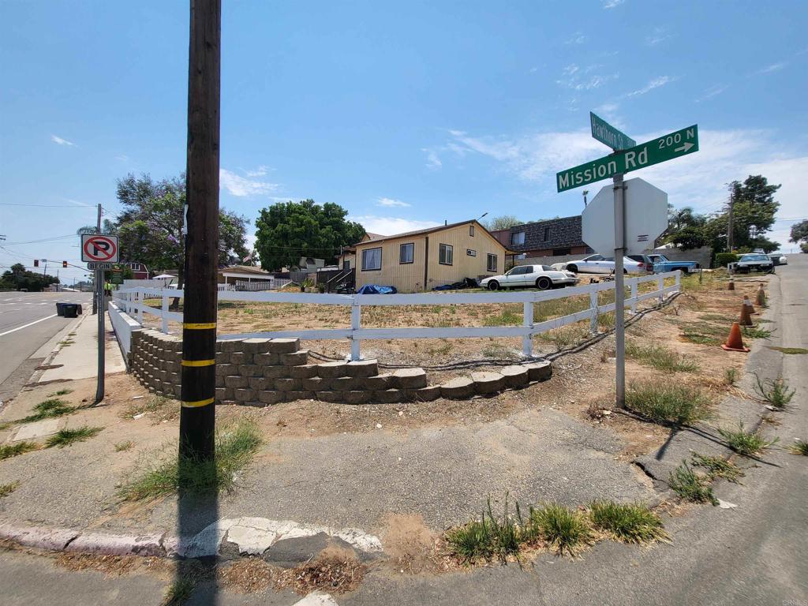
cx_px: 404
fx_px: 303
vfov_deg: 89.9
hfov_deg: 106.2
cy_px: 303
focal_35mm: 13
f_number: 2.2
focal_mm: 1.74
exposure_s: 1/1529
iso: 32
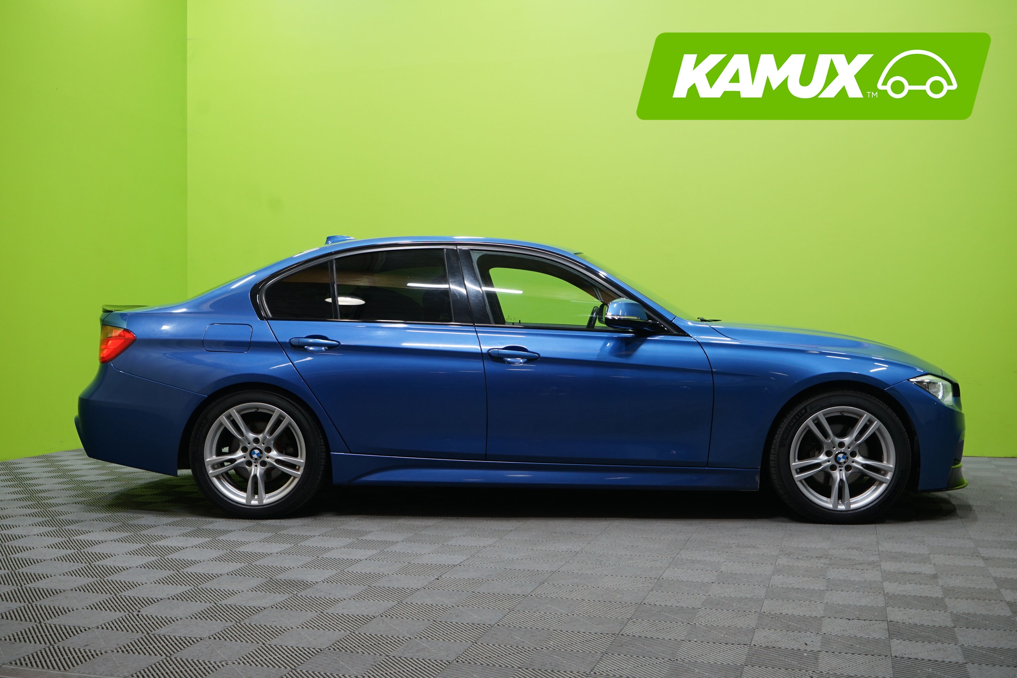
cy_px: 339
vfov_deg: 34.2
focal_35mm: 39
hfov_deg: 49.6
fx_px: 1102
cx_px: 508
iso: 640
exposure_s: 1/20
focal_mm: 39
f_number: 5.6
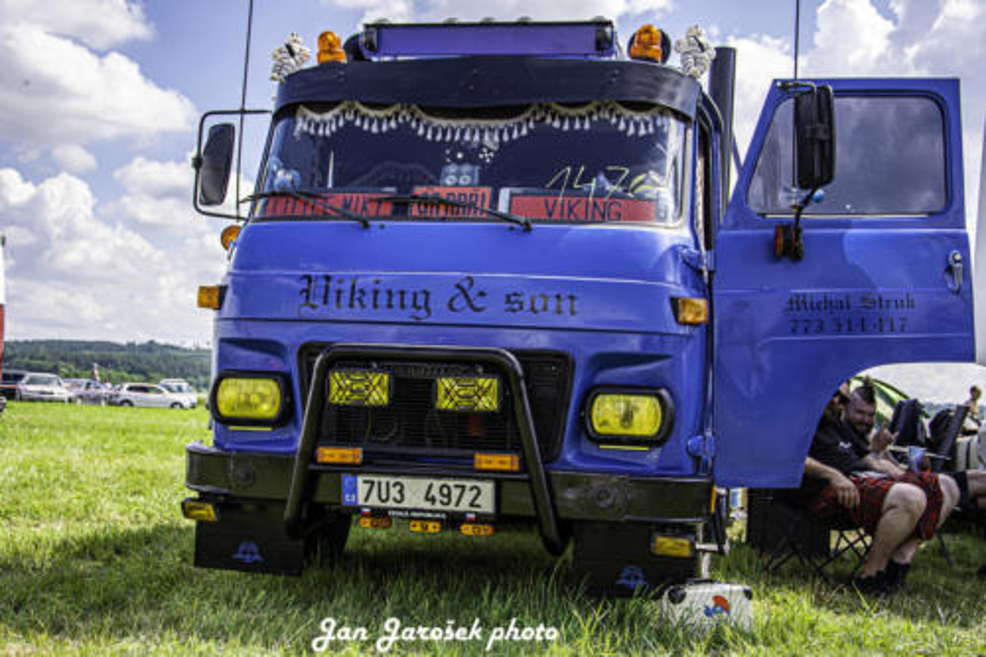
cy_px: 328
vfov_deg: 29.8
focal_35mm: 45
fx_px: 1232
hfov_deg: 43.6
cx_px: 493
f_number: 4.2
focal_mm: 30
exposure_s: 1/400
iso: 100
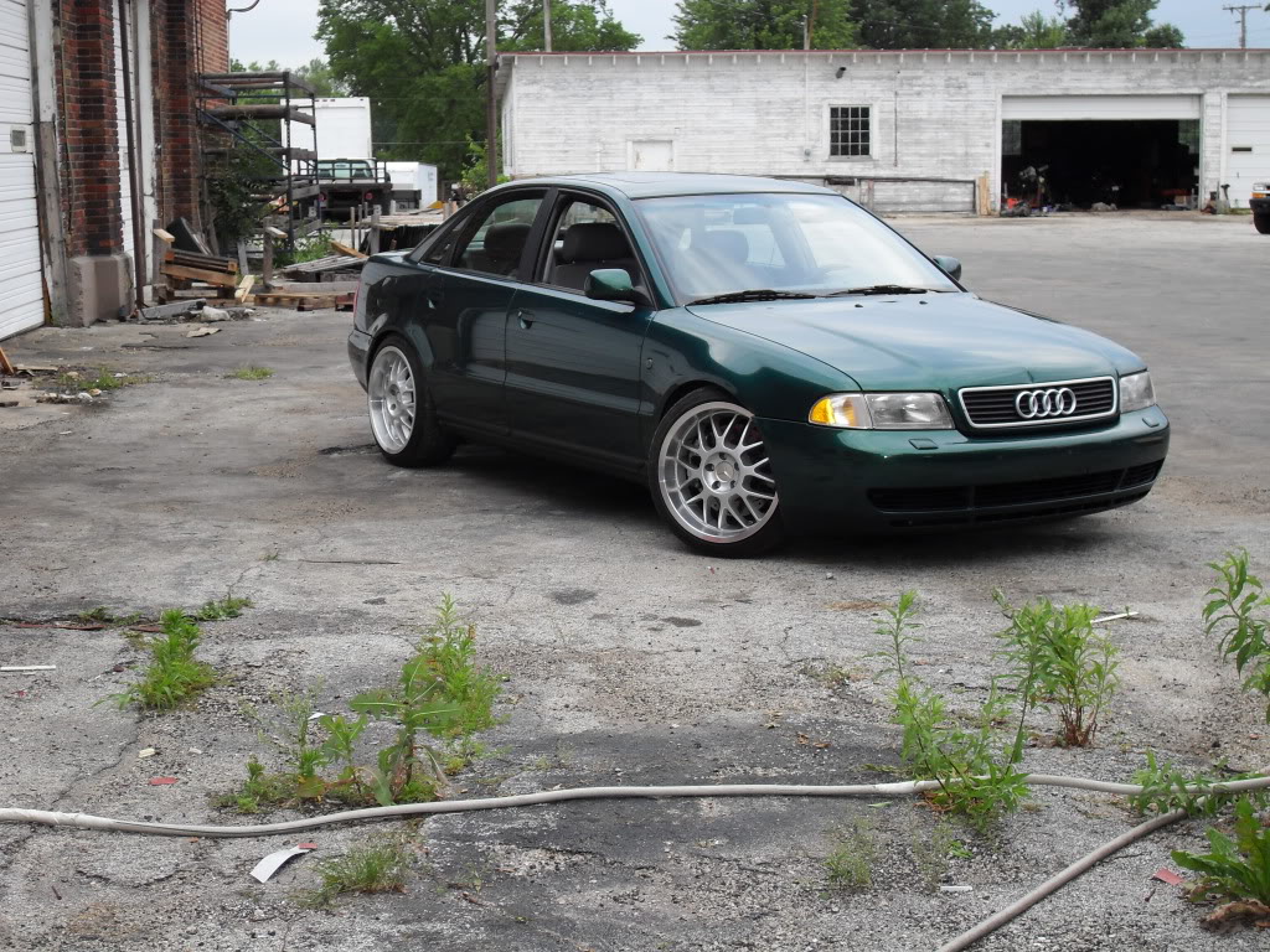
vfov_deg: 24.0
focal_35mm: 61
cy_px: 476
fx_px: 2238
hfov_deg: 31.7
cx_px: 635
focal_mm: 10.1
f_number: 3.7
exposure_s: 1/60
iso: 120
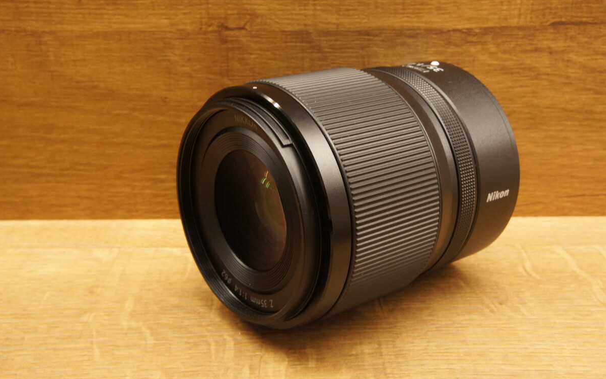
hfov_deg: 43.5
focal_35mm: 46
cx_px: 303
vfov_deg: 28.0
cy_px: 181
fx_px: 760
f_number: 14
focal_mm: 30
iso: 1600
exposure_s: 1/15
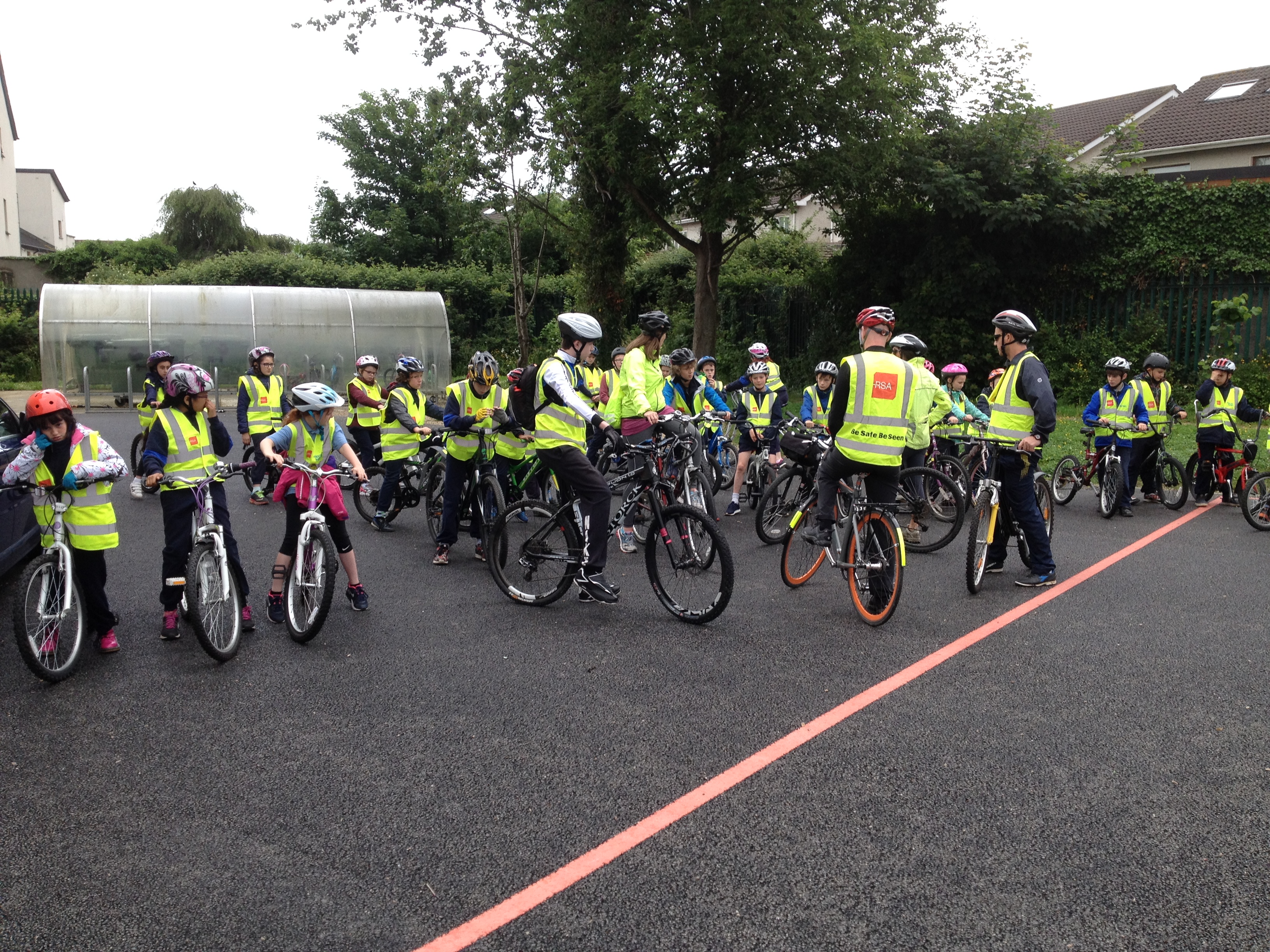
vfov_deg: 40.7
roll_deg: +1.0
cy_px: 476
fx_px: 1284
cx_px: 635
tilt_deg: -12.2
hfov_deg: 52.6
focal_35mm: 35
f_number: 2.4
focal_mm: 4.28
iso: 50
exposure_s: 1/303
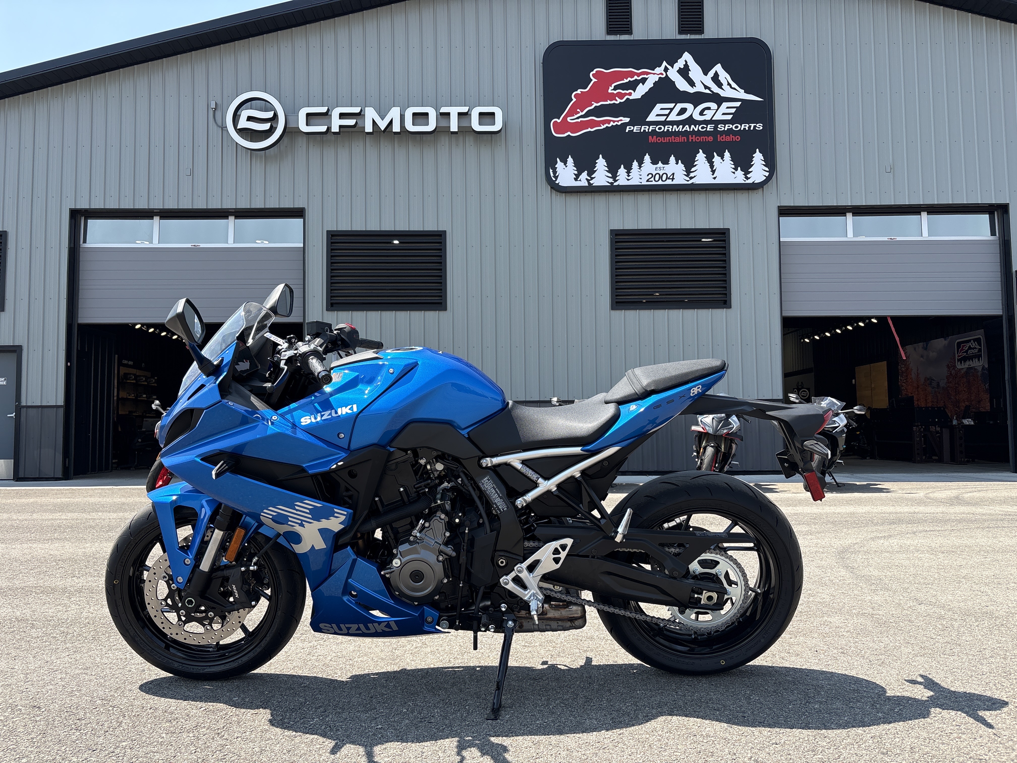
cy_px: 382
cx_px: 508
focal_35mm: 26
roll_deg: +0.9
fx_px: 764
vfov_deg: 53.1
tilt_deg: +4.1
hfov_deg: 67.3
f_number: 1.6
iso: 50
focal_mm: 5.96
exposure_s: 1/2012
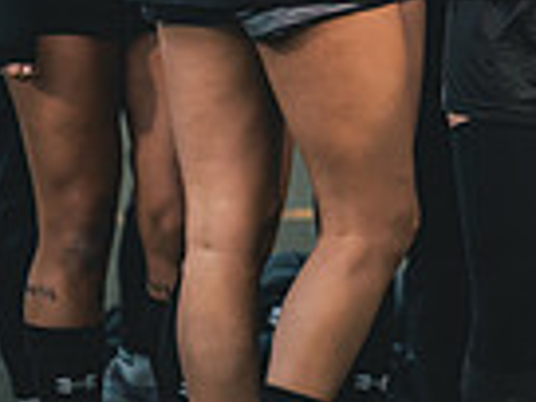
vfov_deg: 3.2
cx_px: 848
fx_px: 7138
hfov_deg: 4.3
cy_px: -345
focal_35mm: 461
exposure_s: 1/1600
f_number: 2.8
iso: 800
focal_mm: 102
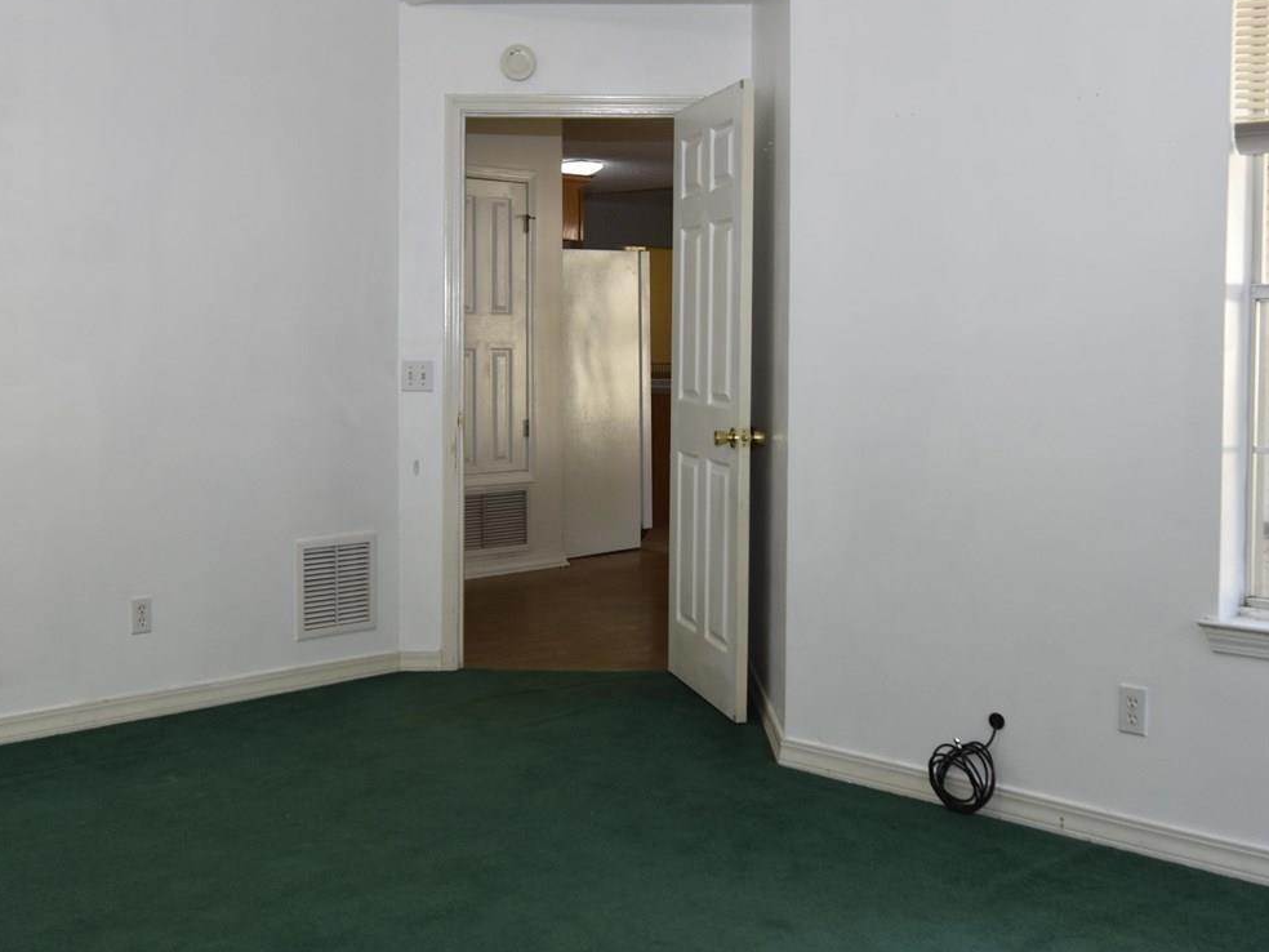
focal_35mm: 42
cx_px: 570
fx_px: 1540
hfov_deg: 44.7
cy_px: 389
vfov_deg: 34.3
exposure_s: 1/60
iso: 200
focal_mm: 14
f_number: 4
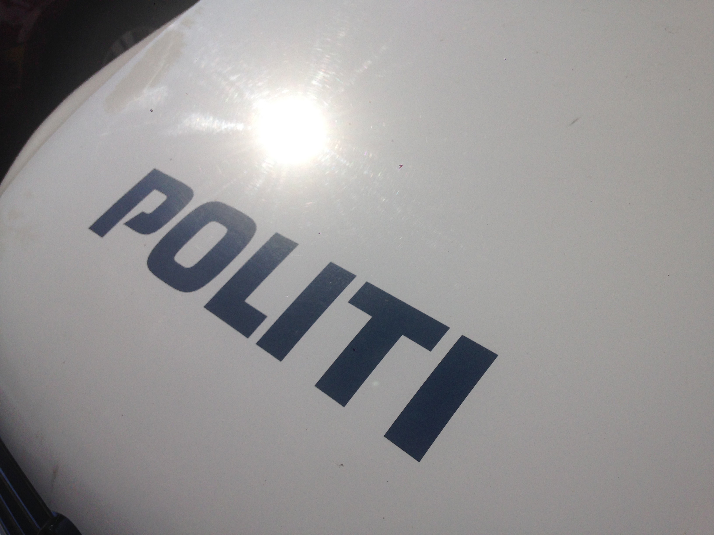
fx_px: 681
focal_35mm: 33
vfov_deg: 42.9
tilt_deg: -38.9
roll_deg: +10.7
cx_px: 357
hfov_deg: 55.4
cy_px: 268
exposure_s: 1/6024
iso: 50
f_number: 2.4
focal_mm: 4.12
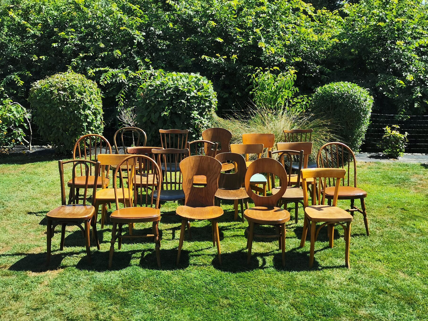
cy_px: 160
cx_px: 214
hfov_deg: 52.6
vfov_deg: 40.7
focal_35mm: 35
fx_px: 433
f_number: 1.8
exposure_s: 1/1938
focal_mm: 5.58
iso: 50
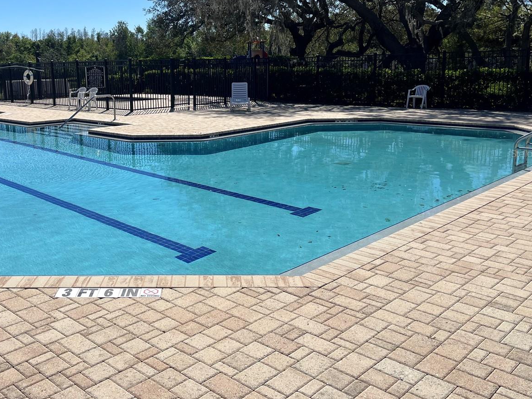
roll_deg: +1.0
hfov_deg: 50.6
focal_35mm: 36
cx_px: 186
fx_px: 553
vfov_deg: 39.4
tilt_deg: -9.8
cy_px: 153
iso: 50
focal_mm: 5.1
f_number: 1.6
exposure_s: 1/6897
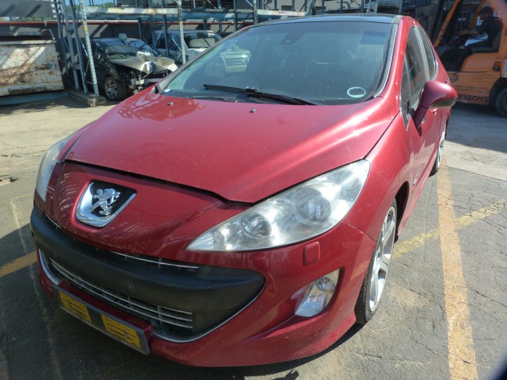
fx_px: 366
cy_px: 190
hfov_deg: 69.4
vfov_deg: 54.9
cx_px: 254
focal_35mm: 25
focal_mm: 4.5
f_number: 4.5
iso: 125
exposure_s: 1/200
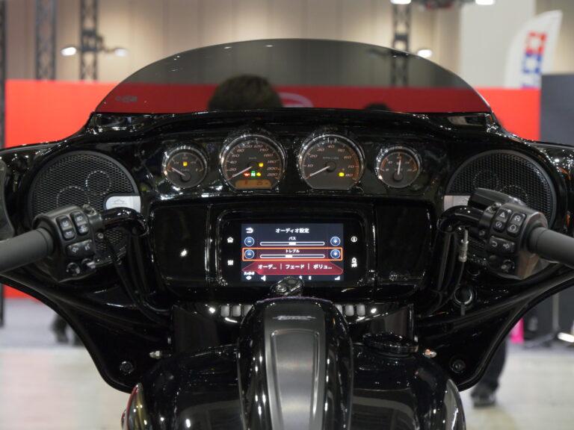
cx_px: 287
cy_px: 215
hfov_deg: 14.3
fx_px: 2288
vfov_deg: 10.7
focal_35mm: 138
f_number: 5.6
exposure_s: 1/80
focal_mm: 69
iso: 3200
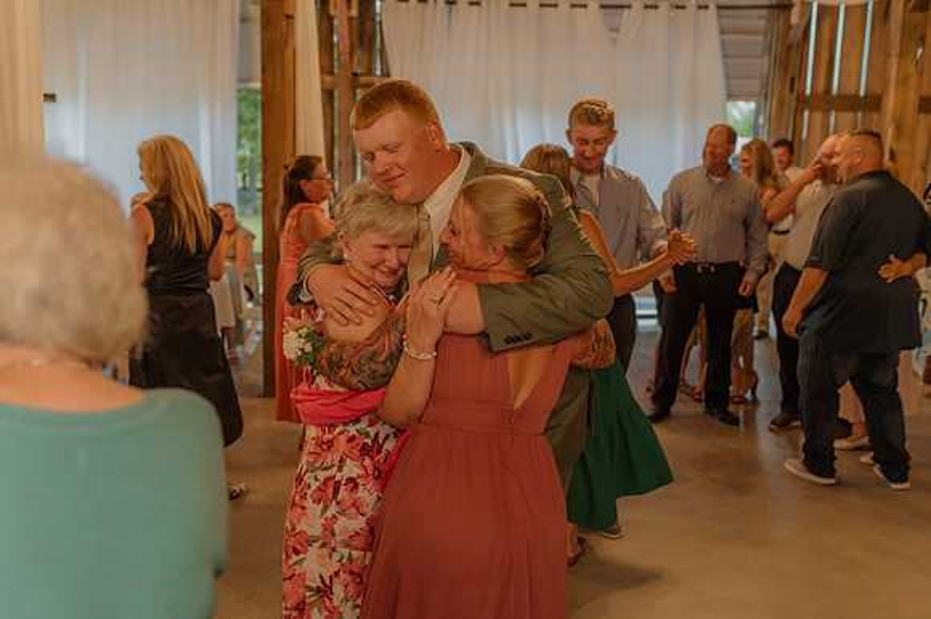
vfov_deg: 37.8
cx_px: 466
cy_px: 310
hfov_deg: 54.5
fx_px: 905
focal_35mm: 35
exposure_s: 1/200
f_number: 2.5
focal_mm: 35
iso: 640
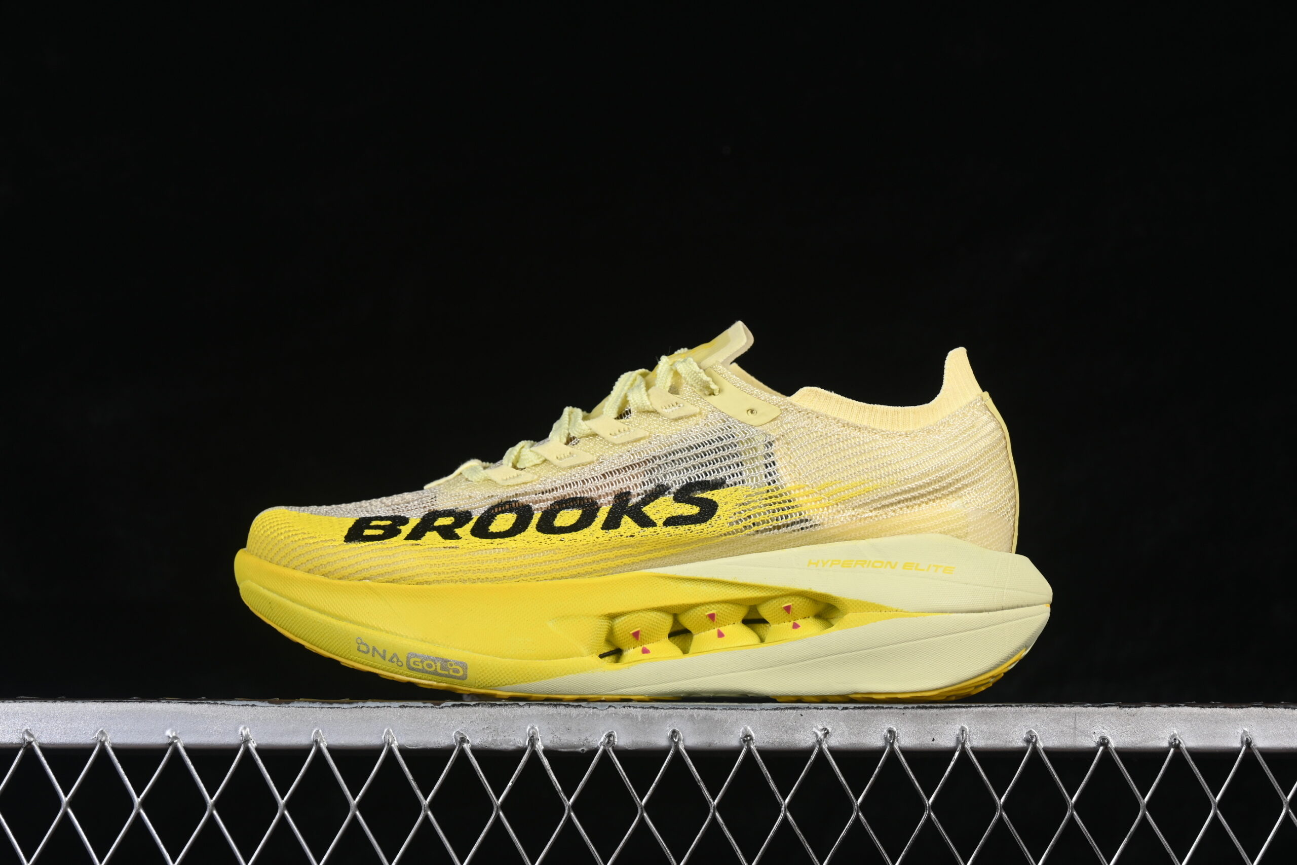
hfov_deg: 27.0
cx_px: 648
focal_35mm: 75
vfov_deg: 18.2
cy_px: 432
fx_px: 2702
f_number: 8
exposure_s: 1/80
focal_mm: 50
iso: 160
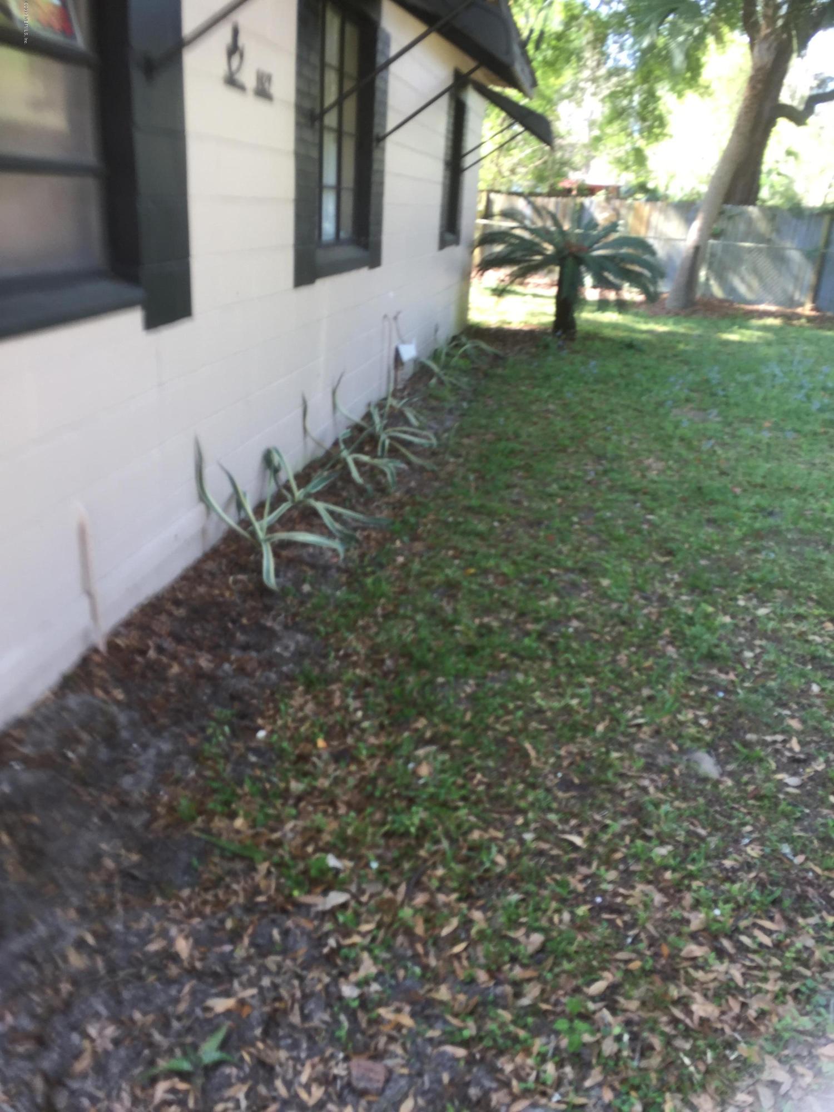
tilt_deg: -19.1
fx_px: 932
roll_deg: -2.7
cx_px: 417
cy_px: 556
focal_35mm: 29
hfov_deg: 48.2
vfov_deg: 61.7
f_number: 2.2
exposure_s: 1/60
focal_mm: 4.15
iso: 32
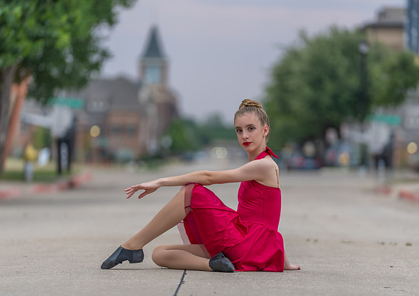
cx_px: 218
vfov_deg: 7.7
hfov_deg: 10.9
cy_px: 166
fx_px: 2199
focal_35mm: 185
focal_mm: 159
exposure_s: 1/320
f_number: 2.8
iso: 160
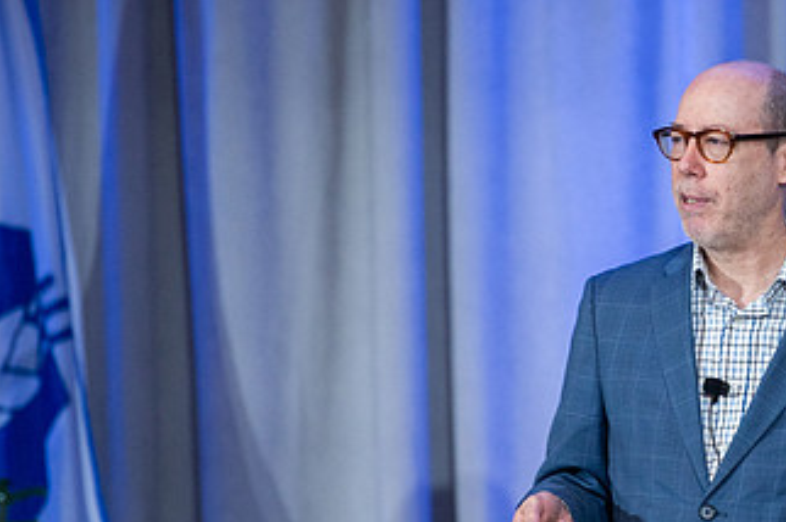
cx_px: 739
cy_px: 317
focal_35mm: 399
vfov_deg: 3.4
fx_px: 8703
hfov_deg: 5.2
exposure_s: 1/200
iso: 1250
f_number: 4
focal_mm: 200
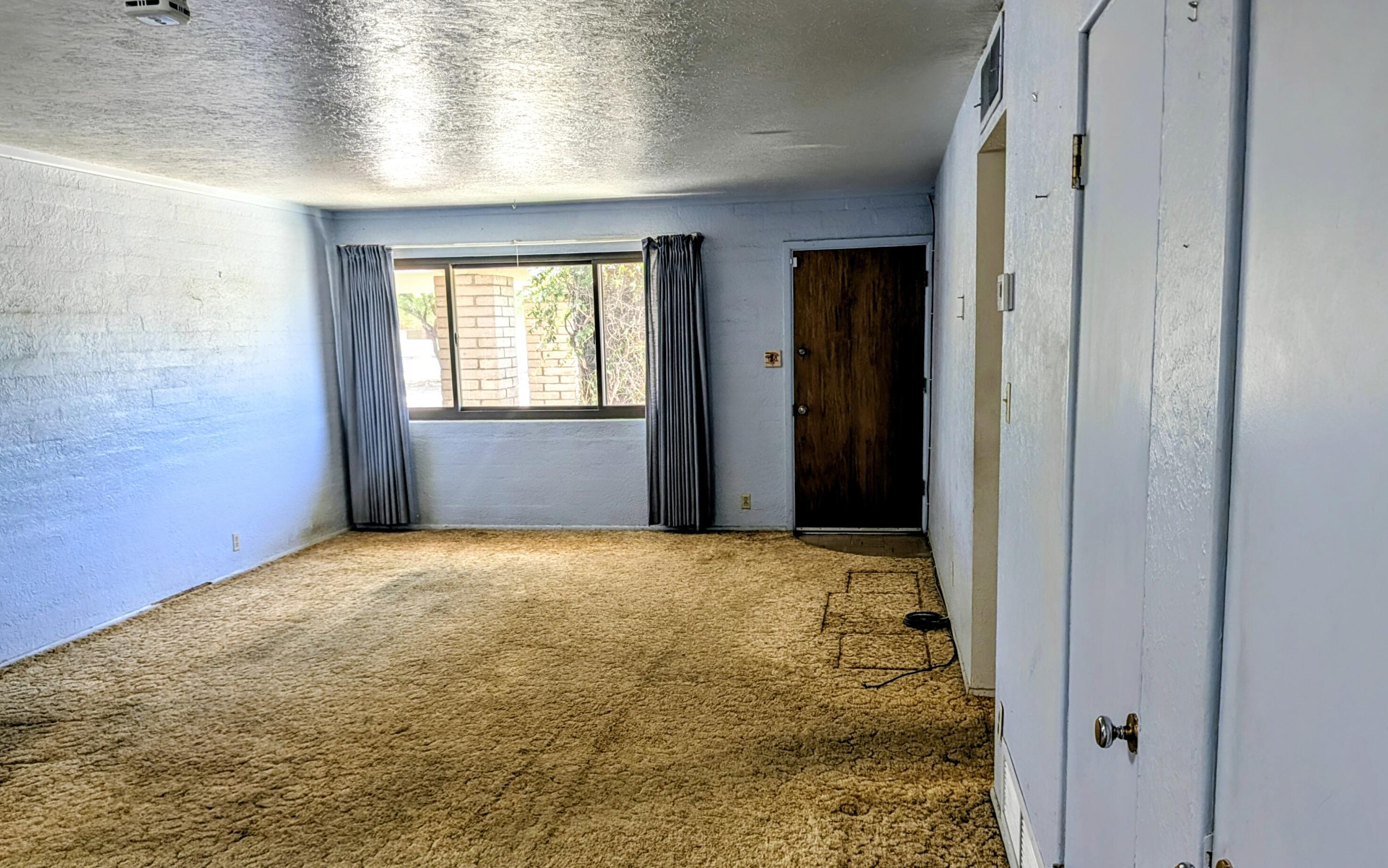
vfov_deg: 47.5
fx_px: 984
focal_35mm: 26
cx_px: 708
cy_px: 498
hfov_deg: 70.4
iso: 45
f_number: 1.7
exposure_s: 1/55.9
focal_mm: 4.53
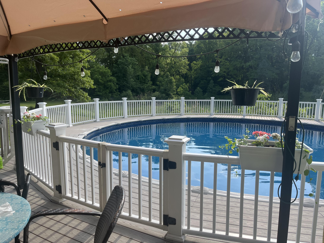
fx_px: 243
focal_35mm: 26
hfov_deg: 67.3
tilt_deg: -7.9
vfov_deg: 53.1
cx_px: 162
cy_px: 122
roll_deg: +0.0
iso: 50
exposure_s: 1/1422
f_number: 1.6
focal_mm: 5.1
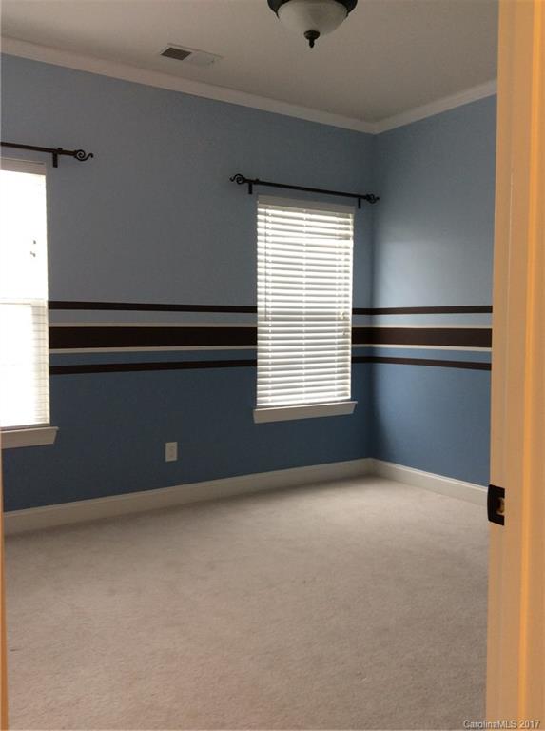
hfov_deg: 44.0
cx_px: 272
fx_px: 674
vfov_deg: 56.9
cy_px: 366
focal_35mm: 32
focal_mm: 3.3
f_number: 2.4
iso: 32
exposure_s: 1/40
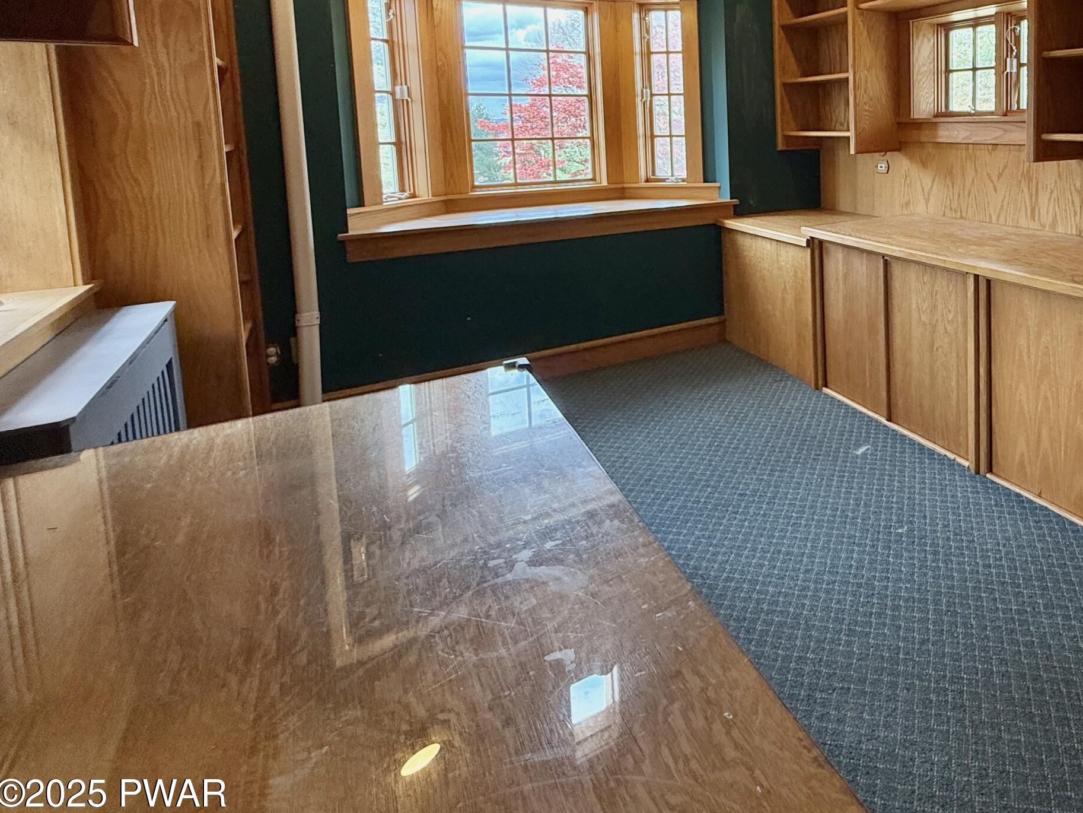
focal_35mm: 23
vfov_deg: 55.6
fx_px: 720
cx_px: 883
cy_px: 187
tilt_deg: -4.8
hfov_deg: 66.3
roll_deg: +0.7
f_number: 2.2
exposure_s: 1/120
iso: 160
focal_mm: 2.22
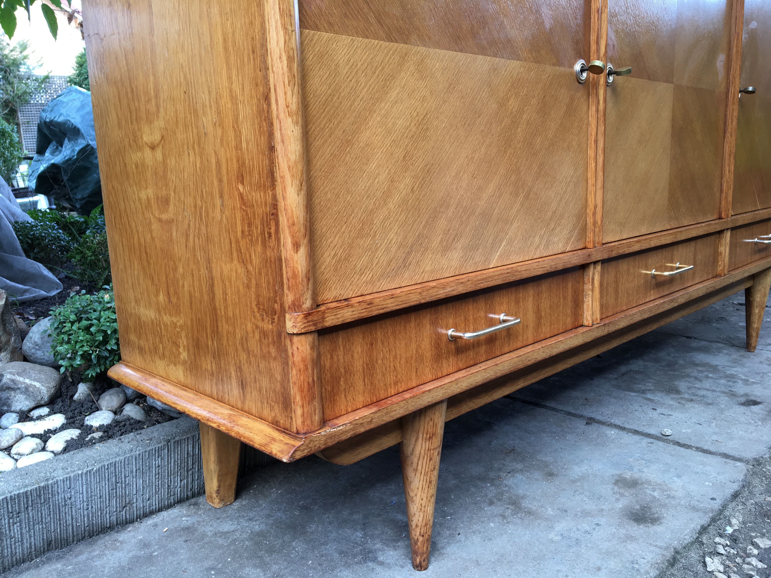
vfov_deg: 48.2
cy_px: 289
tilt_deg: -10.0
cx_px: 386
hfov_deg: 61.7
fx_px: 646
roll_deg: +2.9
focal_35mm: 29
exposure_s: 1/50
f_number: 2.2
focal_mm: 4.15
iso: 32
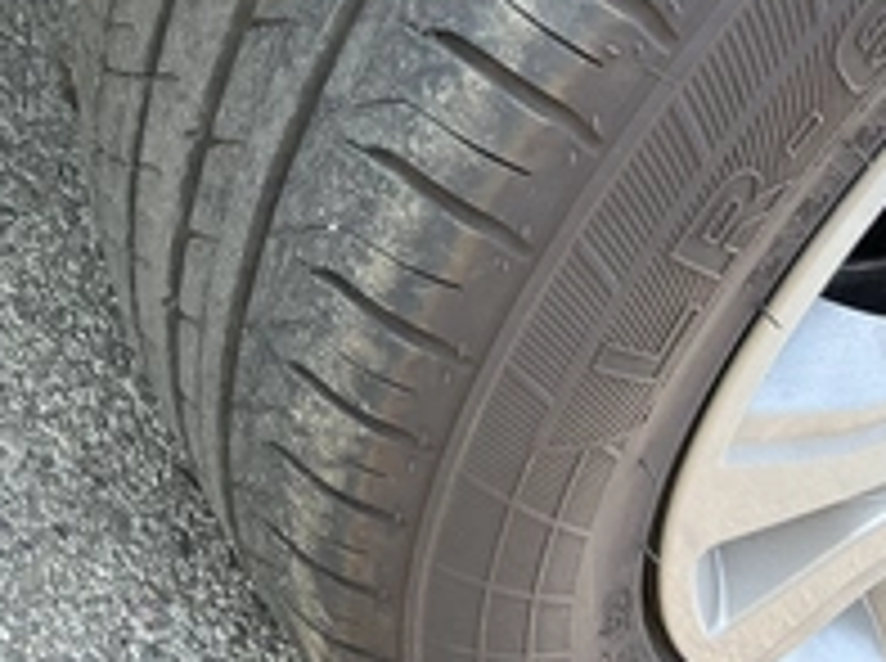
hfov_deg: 32.2
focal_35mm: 59
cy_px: 176
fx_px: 1507
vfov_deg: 24.5
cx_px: 238
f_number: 1.8
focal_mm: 3
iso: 40
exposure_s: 1/122
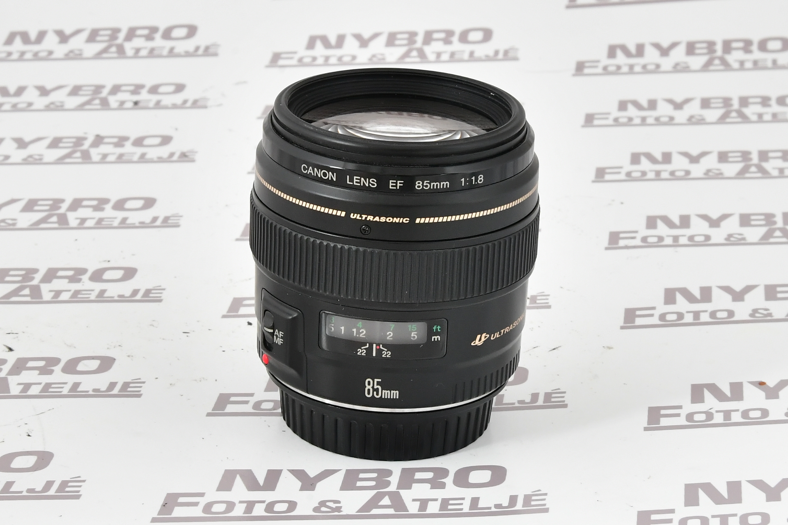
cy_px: 262
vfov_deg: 26.0
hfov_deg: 38.2
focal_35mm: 52
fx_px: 1138
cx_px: 394
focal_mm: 52
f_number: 14
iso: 1600
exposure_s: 1/125
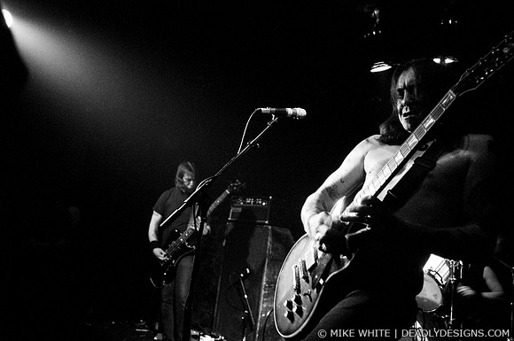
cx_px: 257
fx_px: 428
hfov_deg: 62.0
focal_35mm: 30
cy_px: 170
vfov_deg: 43.5
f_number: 2.8
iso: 1600
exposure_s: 1/30
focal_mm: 20
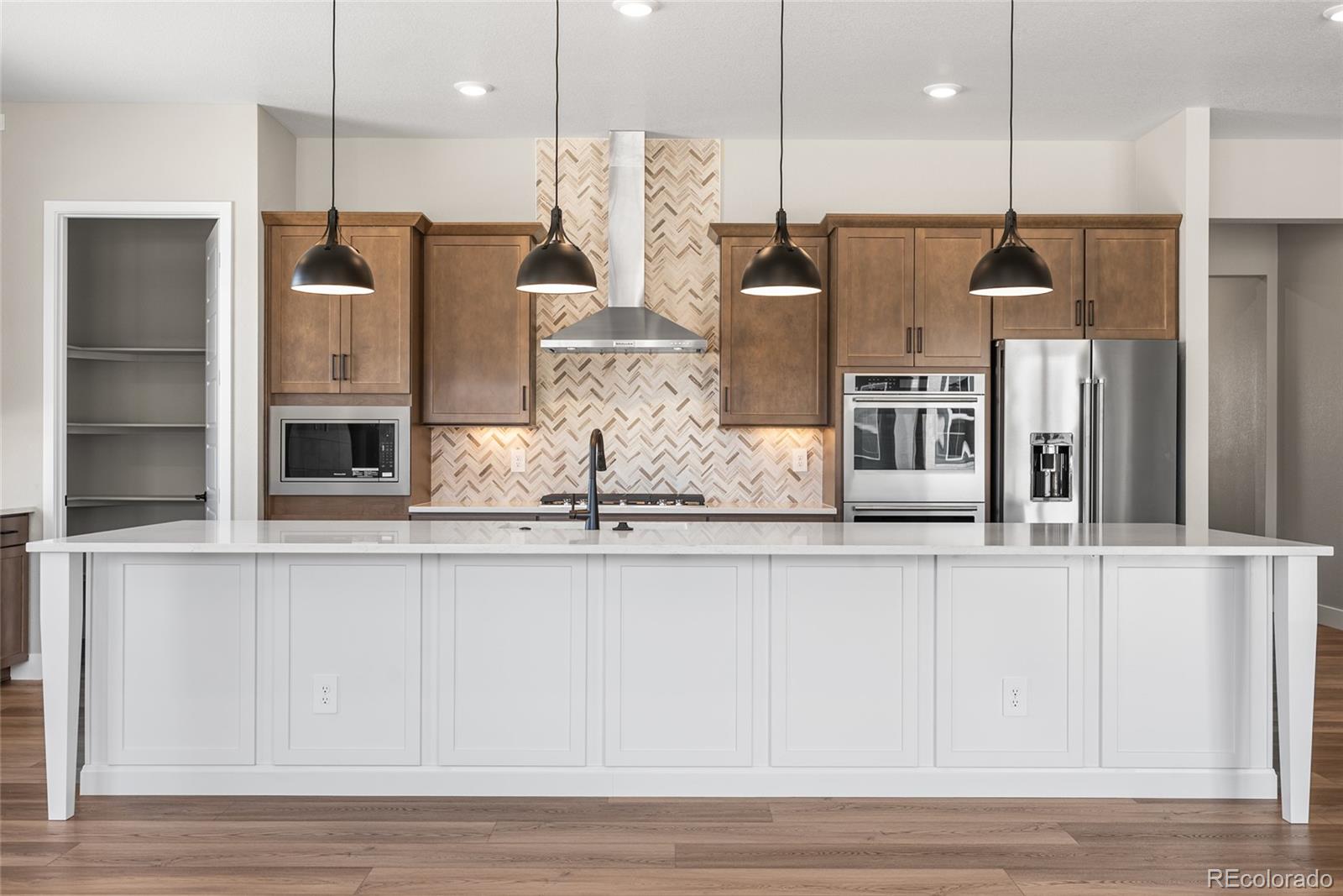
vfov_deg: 40.5
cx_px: 672
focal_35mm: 32
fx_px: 1212
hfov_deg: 58.0
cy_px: 448
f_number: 8
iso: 200
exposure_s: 1/6
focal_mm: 32.5
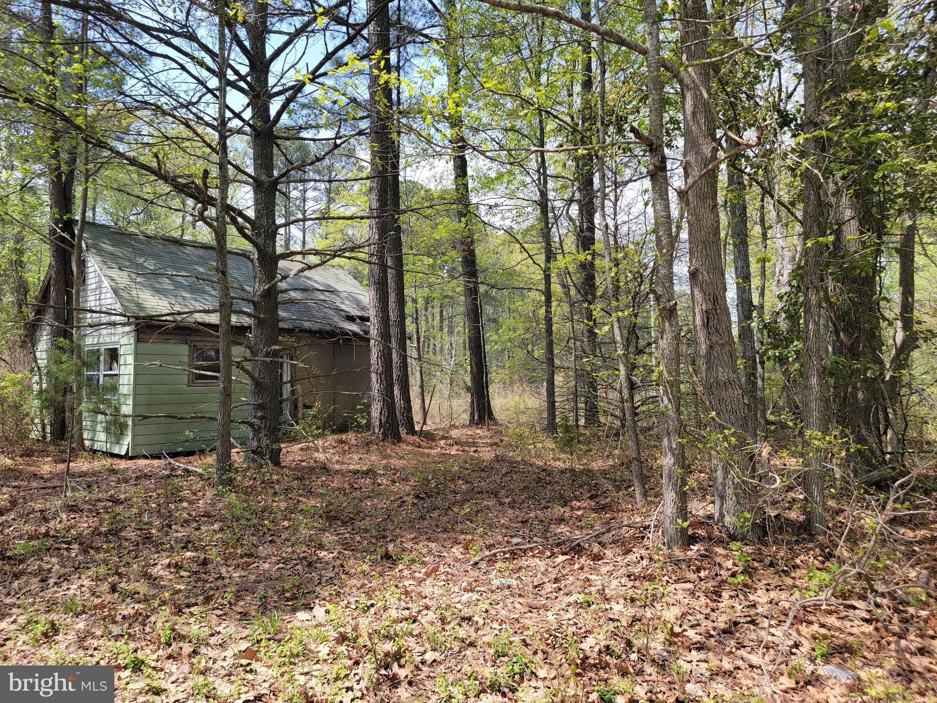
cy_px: 352
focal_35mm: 24
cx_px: 468
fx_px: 650
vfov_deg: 56.8
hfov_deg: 71.6
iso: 16
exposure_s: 1/338
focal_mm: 6.7
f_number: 1.8
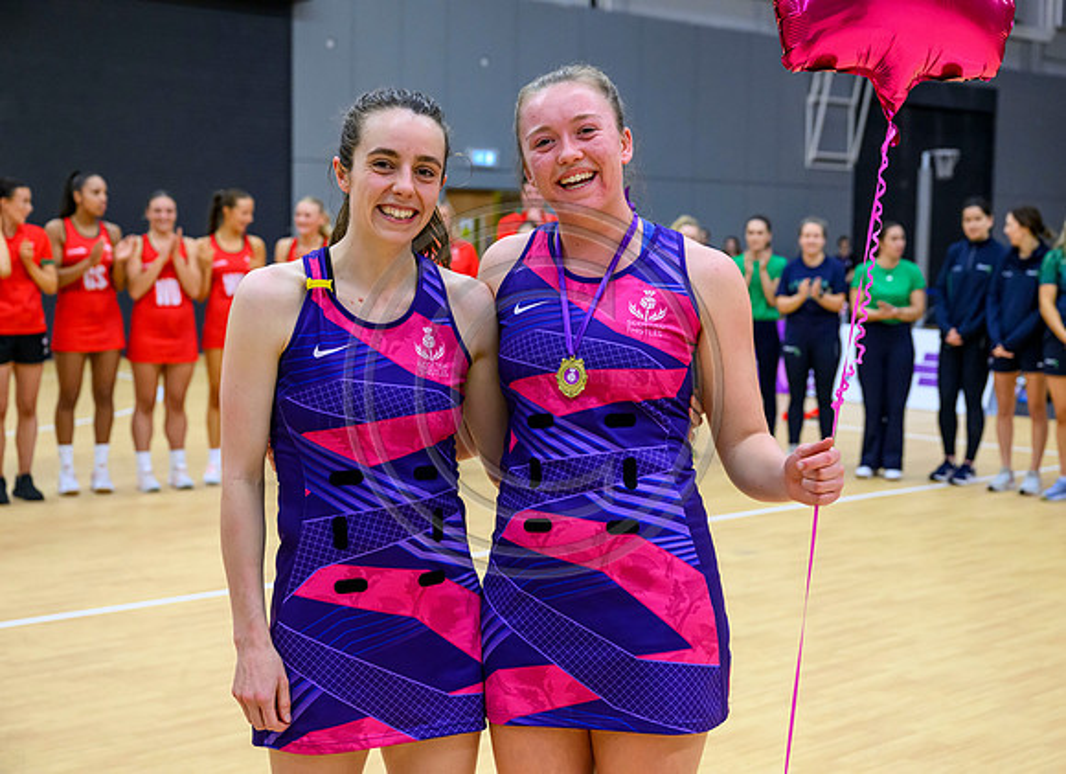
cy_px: 387
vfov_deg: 28.1
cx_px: 580
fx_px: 1547
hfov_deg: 38.0
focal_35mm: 51
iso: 5000
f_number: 4
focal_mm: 48
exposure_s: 1/640
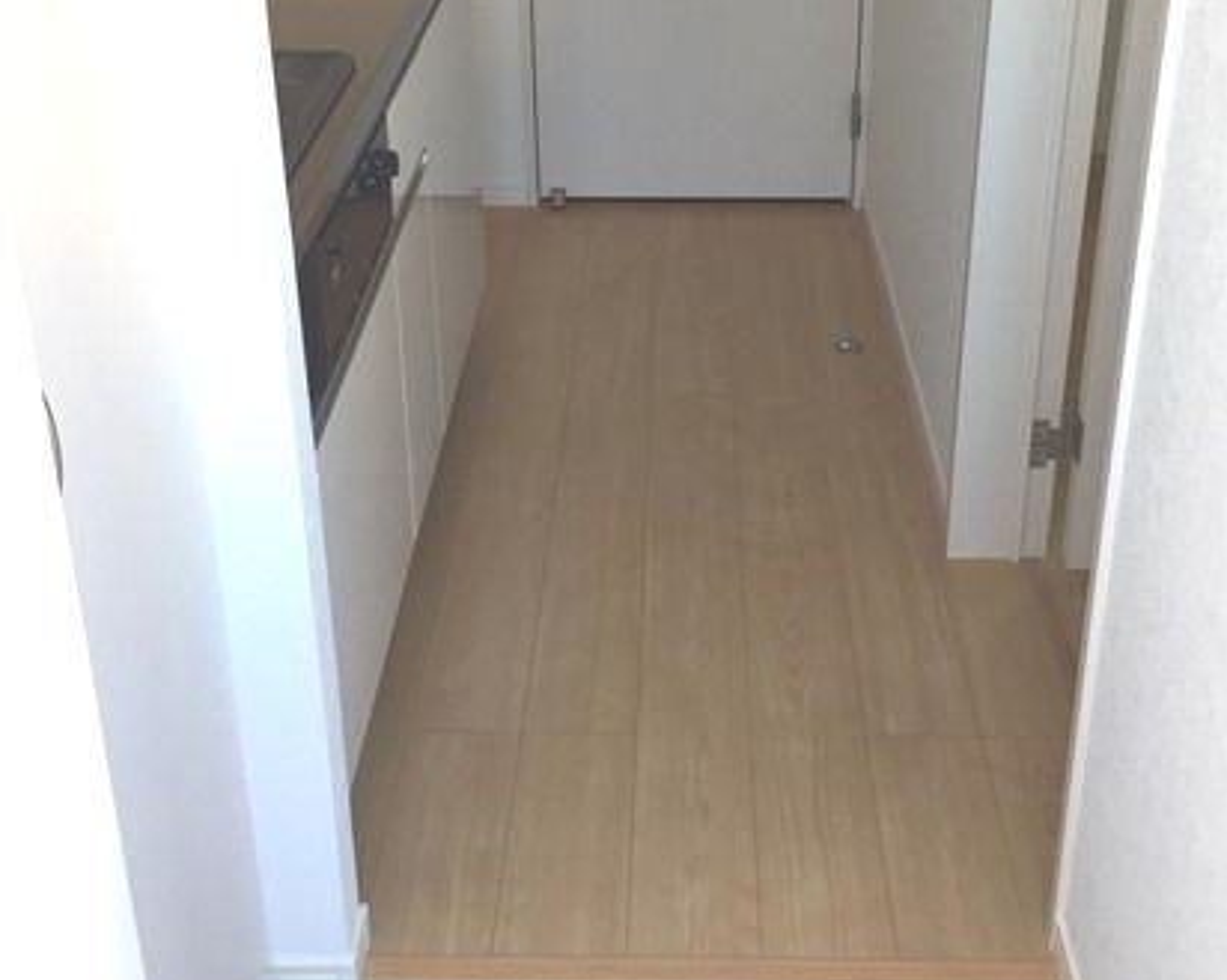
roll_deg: +0.4
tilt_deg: -24.1
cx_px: 661
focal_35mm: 44
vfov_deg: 33.5
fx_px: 1597
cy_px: 259
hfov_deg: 42.0
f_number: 2.2
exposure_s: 1/120
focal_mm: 4.15
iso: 50
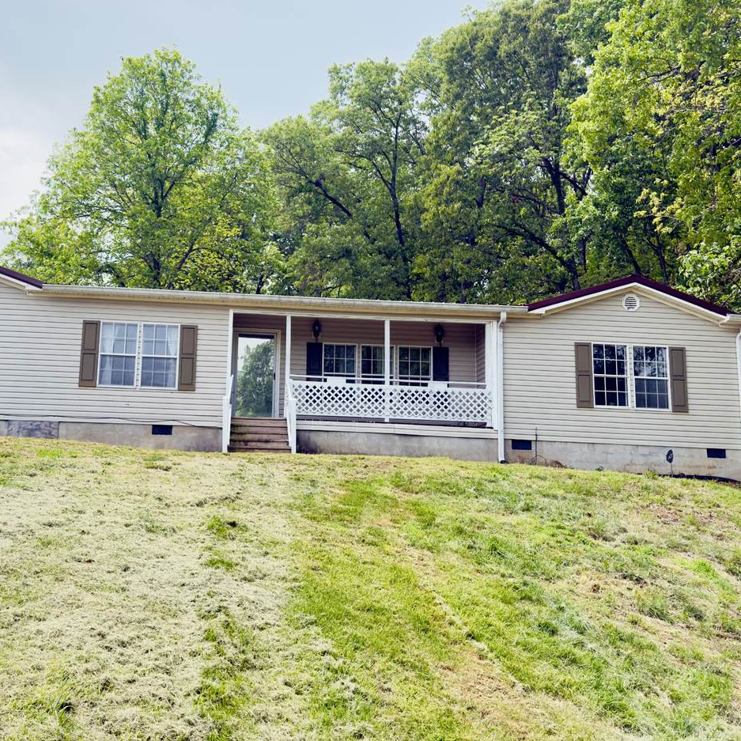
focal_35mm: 35
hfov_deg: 46.7
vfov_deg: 47.2
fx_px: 848
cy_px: 365
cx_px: 269
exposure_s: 1/4545
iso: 80
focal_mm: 6.76
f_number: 1.78
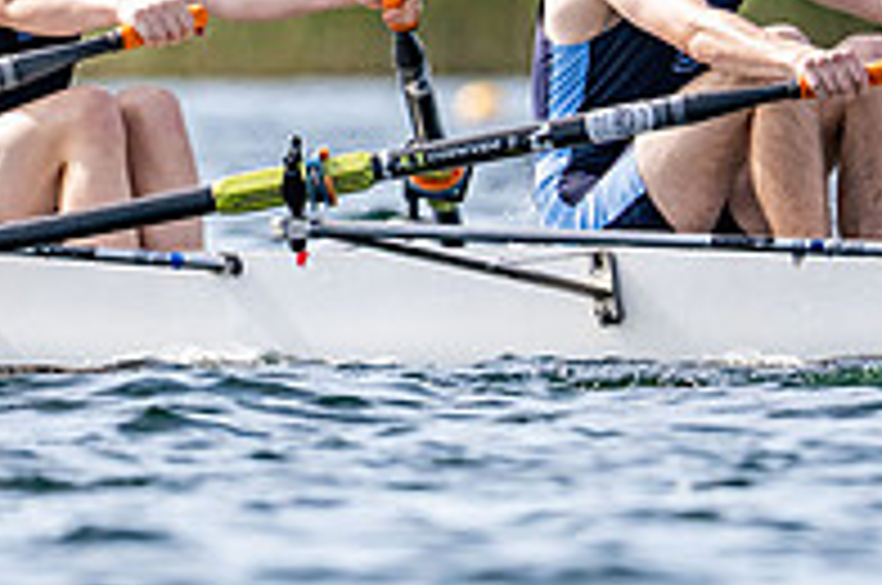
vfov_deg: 0.8
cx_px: 585
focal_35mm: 1779
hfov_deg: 1.2
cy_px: -50
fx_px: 43514
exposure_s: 1/2500
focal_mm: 400
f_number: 4.5
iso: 320
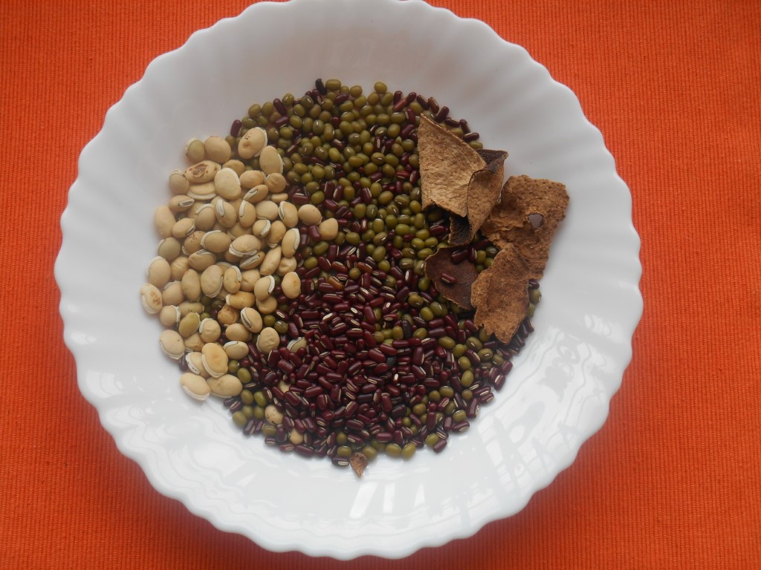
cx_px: 380
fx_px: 1165
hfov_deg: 36.2
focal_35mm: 53
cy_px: 285
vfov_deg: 27.5
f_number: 4.2
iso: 80
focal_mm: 9.5
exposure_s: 1/50
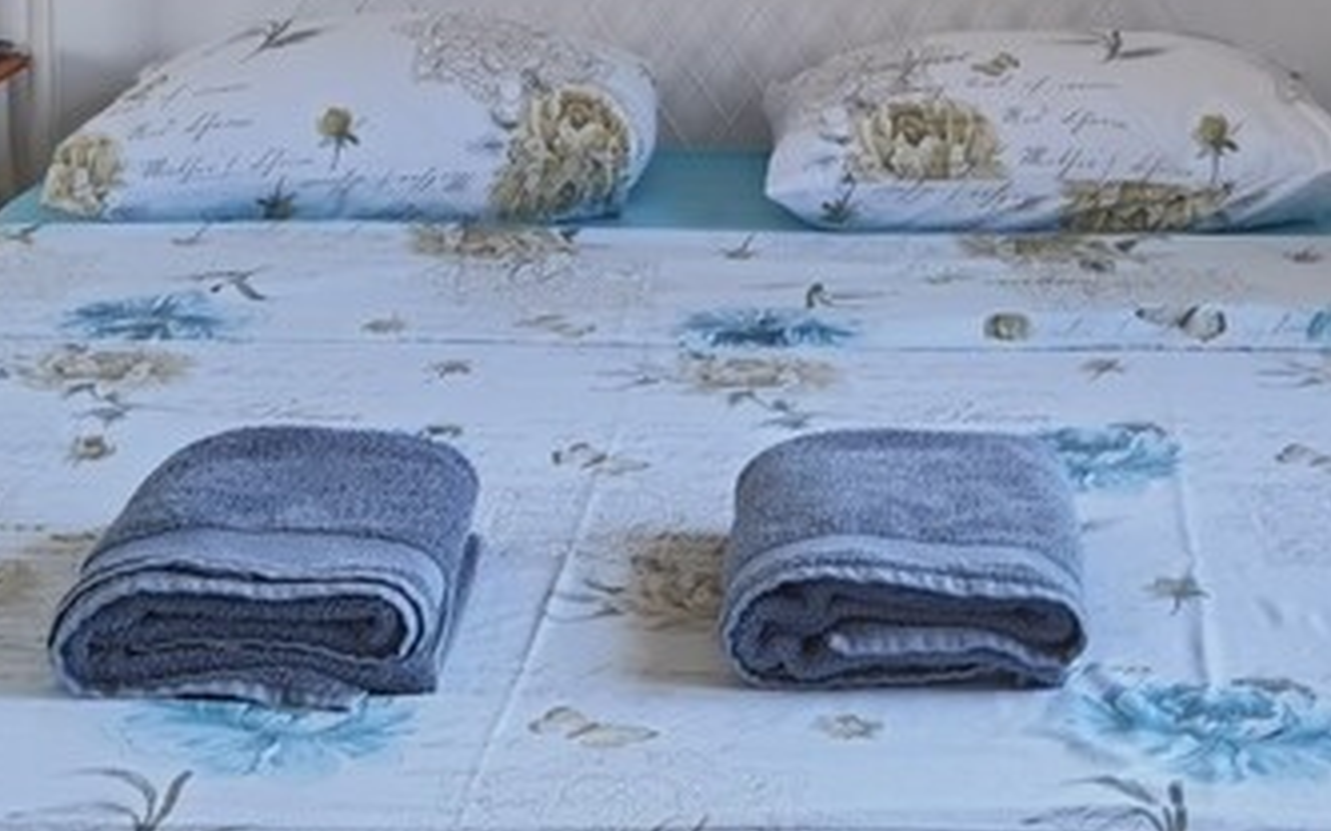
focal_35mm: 88
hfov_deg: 23.6
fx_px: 3192
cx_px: 675
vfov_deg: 14.3
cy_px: -184
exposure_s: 1/72.5
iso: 50
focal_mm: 6.71
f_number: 1.9
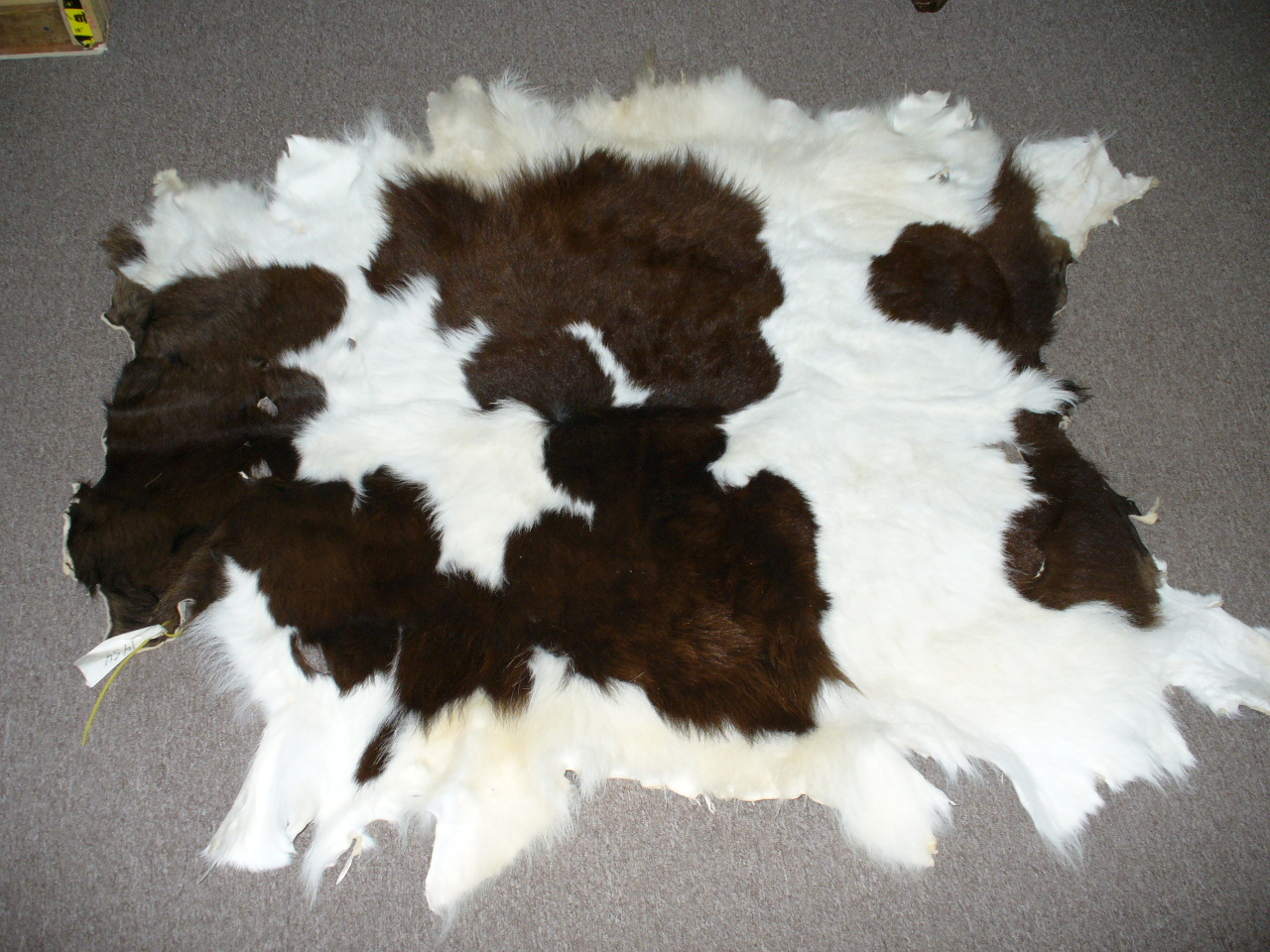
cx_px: 635
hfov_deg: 50.1
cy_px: 476
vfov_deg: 38.7
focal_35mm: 37
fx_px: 1357
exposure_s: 1/60
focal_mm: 6.1
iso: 100
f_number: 2.8
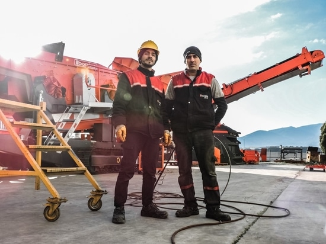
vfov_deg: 40.7
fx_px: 329
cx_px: 163
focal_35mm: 35
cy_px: 122
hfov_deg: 52.6
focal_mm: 6.2
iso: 100
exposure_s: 1/640
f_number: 3.3
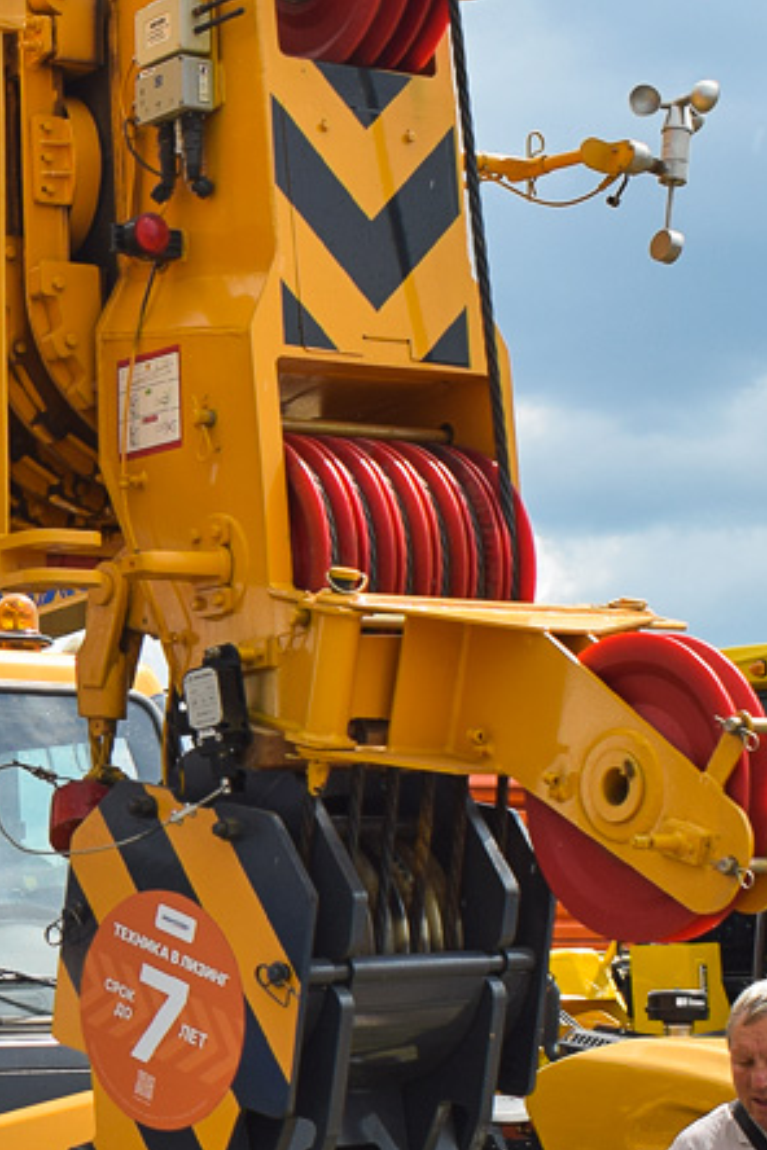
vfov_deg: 24.9
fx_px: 2588
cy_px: 764
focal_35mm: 81
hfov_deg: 15.7
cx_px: -326
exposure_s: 1/500
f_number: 5.6
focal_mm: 20
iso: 100
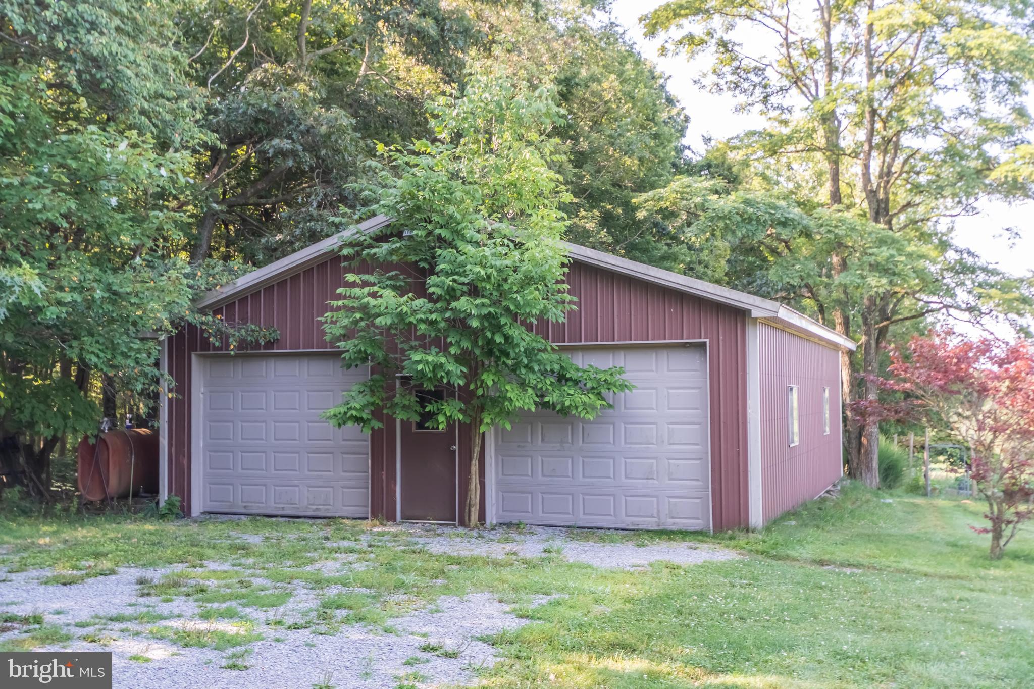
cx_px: 517
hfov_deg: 53.1
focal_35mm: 36
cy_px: 344
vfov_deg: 36.9
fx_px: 1034
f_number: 5
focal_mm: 24
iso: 500
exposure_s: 1/100
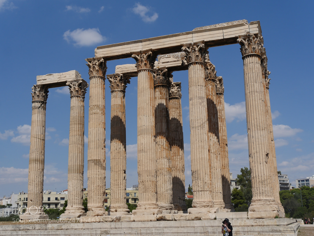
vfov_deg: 30.3
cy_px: 118
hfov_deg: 39.7
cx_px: 157
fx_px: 435
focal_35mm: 48
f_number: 10
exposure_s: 1/640
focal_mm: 24
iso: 200
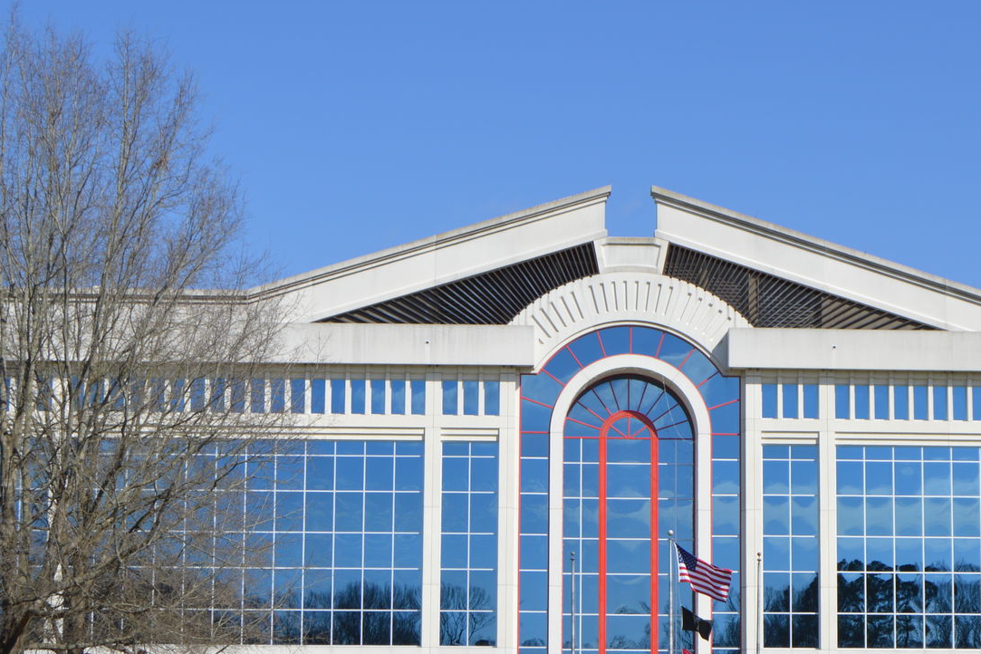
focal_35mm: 85
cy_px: 531
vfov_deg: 16.0
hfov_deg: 23.8
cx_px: 620
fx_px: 2316
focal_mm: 32
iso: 100
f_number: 10
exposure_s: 1/400
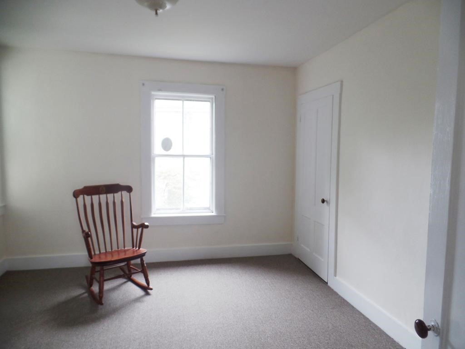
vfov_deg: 58.9
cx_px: 232
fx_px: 309
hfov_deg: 73.9
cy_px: 174
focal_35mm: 23
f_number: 2.8
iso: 100
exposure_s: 1/30
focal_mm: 4.1
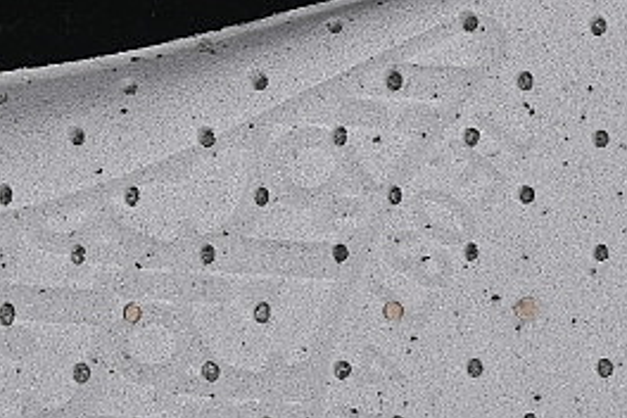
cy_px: 549
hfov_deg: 6.7
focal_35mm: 307
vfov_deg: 4.5
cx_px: 140
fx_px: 5346
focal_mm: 50
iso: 160
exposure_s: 1/80
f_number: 7.1
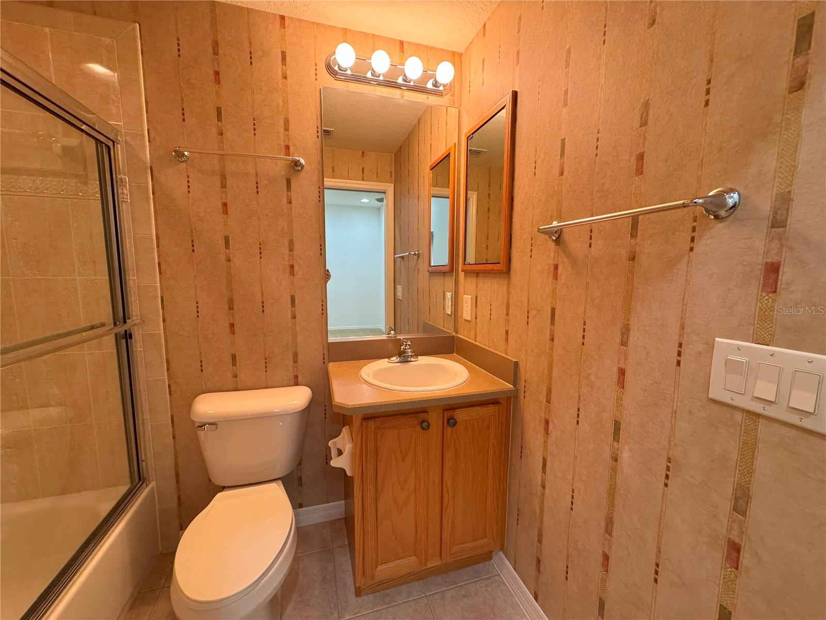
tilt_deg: -6.6
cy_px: 310
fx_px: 334
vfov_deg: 85.7
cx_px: 413
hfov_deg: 102.1
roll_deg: -0.3
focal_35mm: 14
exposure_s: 1/120
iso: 320
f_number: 2.2
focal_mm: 2.22
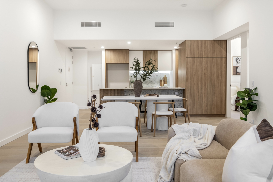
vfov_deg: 42.3
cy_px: 91
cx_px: 136
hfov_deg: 60.3
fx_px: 235
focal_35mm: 31
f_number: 5.6
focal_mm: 31
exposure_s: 1/6
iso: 125
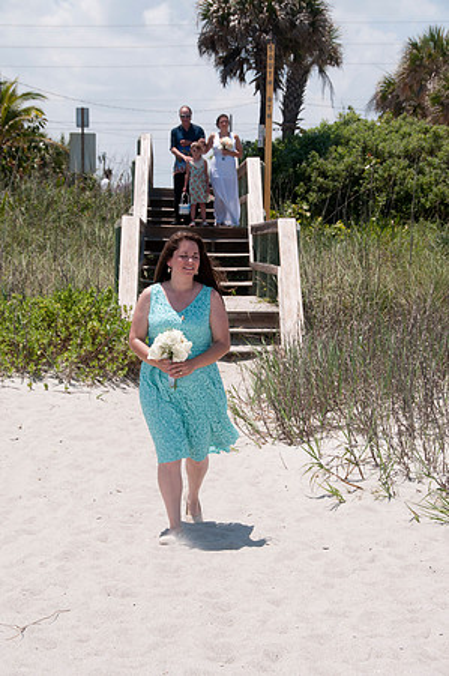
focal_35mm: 84
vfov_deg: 24.2
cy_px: 338
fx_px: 1575
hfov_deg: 16.2
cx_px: 224
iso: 100
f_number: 11
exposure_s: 1/250
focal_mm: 56
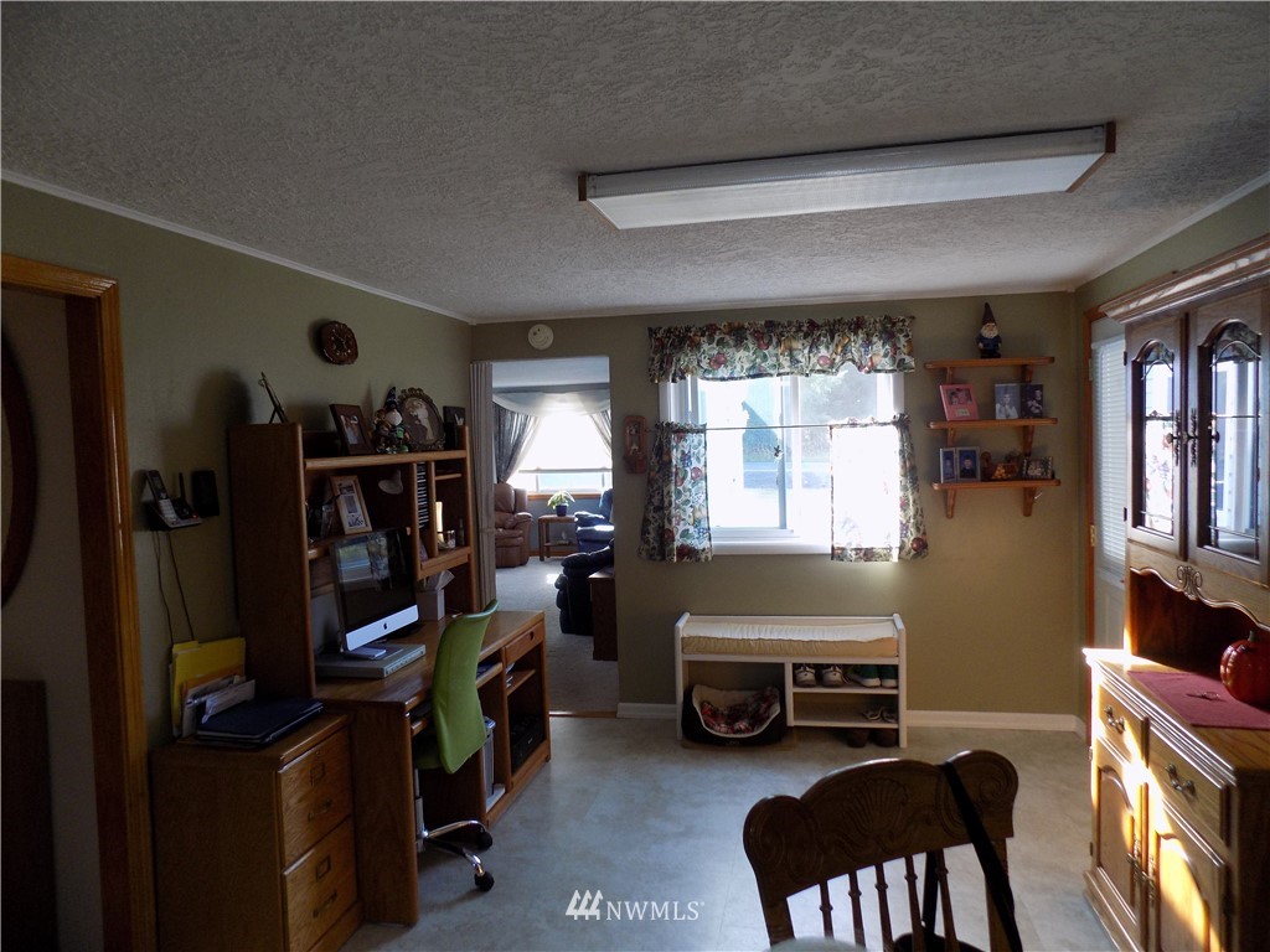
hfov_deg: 73.9
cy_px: 476
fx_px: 844
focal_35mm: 23
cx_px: 635
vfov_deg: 58.9
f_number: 3.1
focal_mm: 4
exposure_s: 1/30
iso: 125
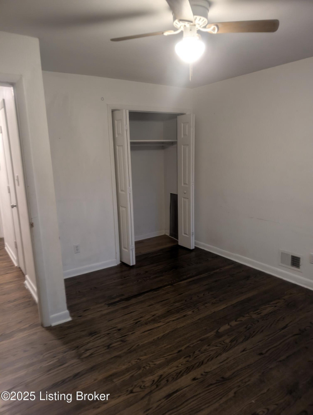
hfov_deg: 56.9
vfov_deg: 71.5
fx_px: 289
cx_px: 156
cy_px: 208
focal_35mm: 24
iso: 74
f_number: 1.68
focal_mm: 6.9
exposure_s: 1/24
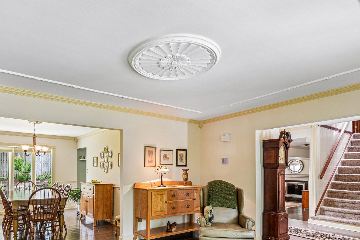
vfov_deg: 52.8
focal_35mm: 23
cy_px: 178
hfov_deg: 75.2
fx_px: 230
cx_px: 143
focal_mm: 15
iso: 400
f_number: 8
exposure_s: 1/6
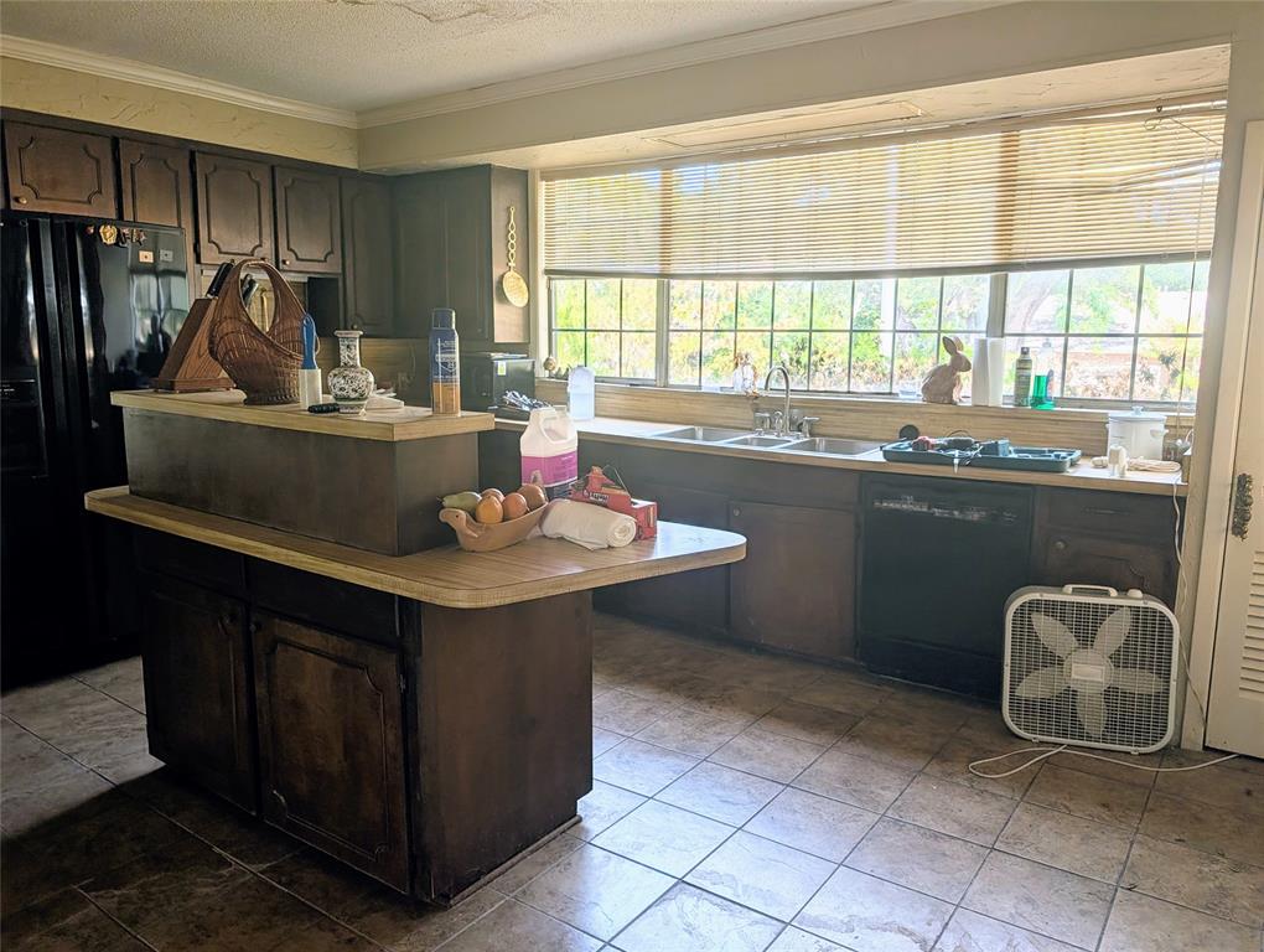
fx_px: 878
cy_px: 476
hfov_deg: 71.5
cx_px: 632
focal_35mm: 24
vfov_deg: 56.9
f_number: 1.68
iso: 20
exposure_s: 1/766
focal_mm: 6.9
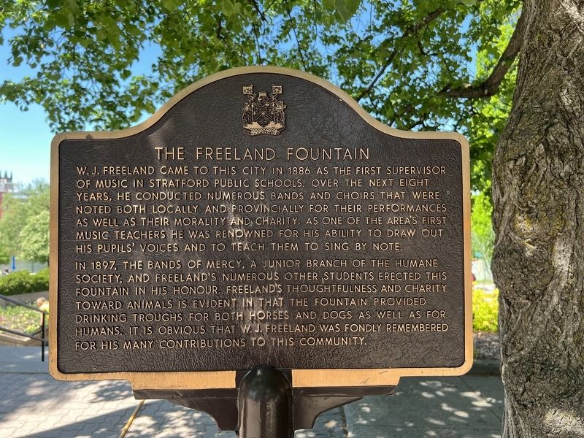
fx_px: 439
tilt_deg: +1.2
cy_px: 219
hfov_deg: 67.3
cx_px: 292
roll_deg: -0.7
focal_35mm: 26
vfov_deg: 53.1
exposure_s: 1/345
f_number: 1.5
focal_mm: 5.7
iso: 50
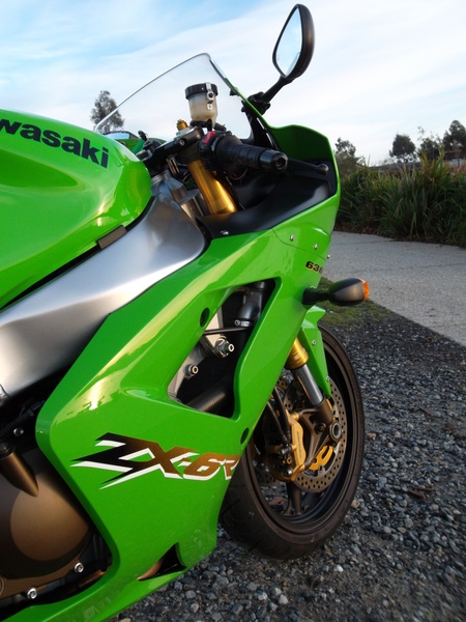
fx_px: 574
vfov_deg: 56.8
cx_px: 233
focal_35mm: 32
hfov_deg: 44.2
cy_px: 311
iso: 80
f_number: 3.7
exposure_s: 1/110
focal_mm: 5.7
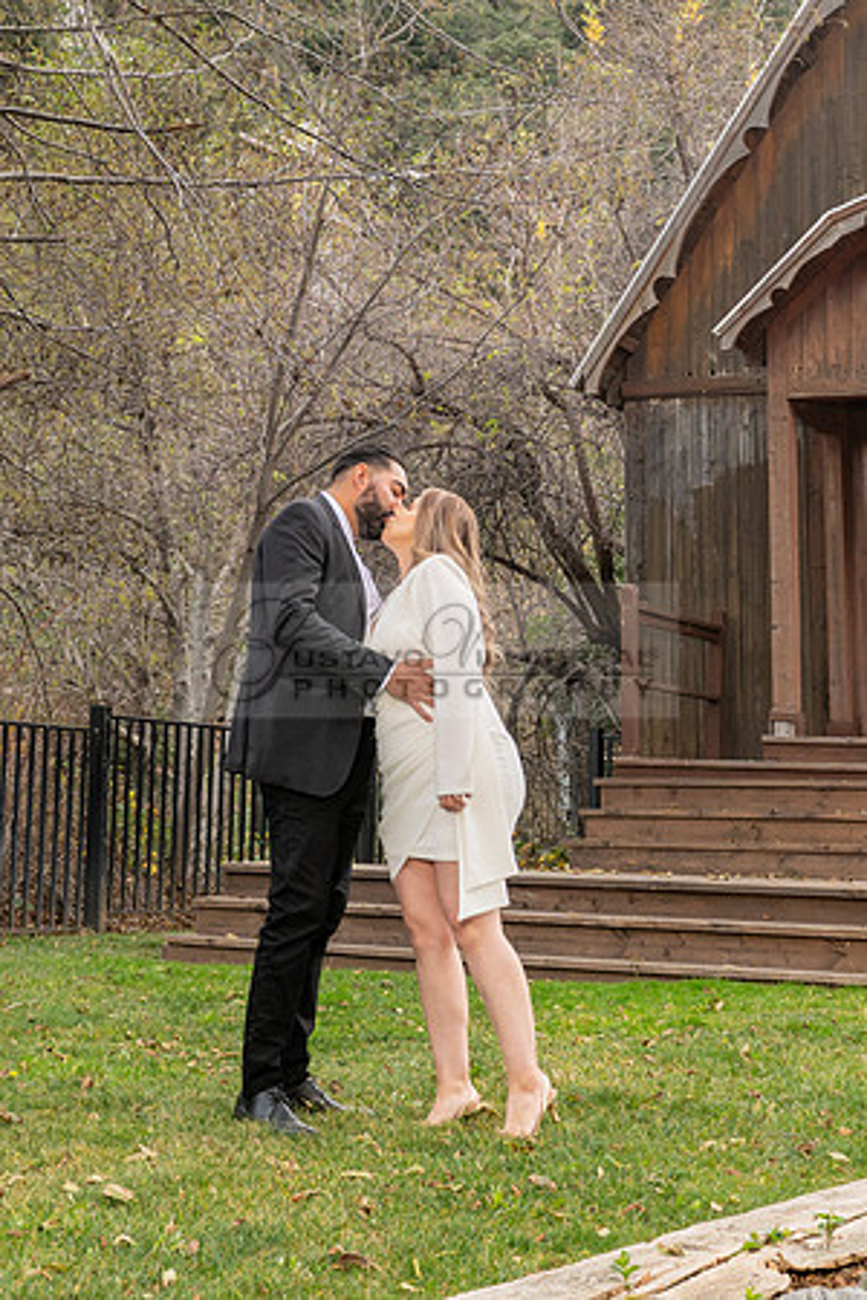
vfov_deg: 31.1
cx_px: 425
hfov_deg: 21.5
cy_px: 291
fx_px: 2284
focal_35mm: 63
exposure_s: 1/125
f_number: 5.6
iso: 200
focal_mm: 24
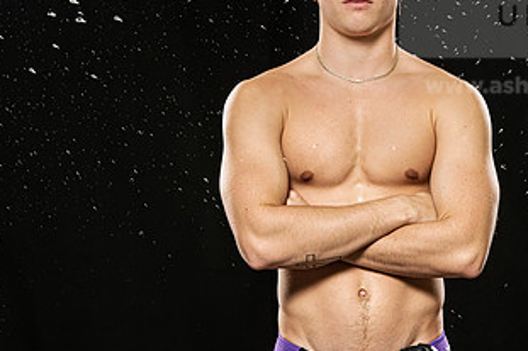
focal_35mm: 196
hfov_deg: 10.5
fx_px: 2873
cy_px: 121
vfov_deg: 7.0
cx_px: 348
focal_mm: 105
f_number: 6.3
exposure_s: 1/200
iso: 500
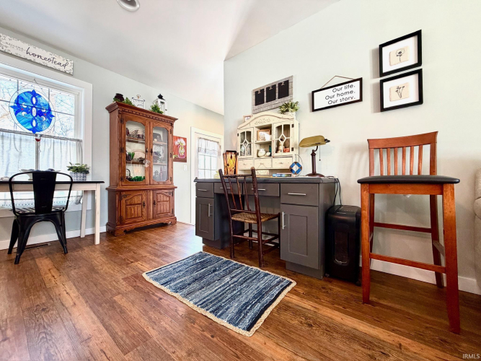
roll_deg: +0.4
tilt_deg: +0.6
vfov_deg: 85.7
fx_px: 194
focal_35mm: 14
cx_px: 240
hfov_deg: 102.1
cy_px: 180
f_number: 2.2
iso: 250
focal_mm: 2.22
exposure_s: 1/60
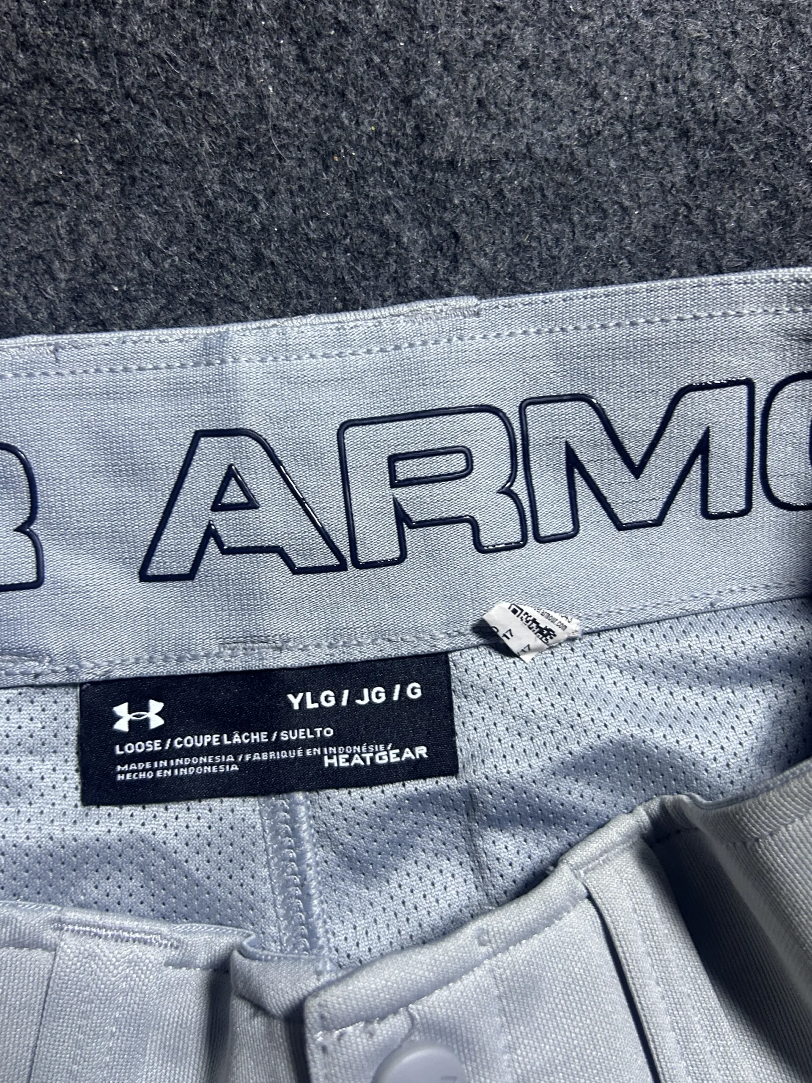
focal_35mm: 29
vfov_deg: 61.7
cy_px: 528
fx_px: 907
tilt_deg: -68.5
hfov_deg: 48.2
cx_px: 377
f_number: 1.5
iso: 200
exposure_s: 1/50
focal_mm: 5.7
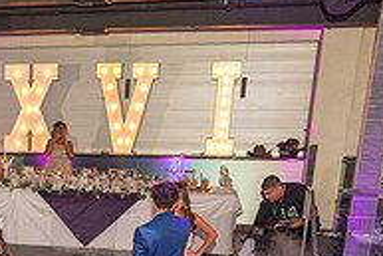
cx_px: -20
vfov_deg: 17.3
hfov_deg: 26.2
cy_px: 374
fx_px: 767
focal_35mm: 72
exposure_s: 1/125
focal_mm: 24
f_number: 3.5
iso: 1000
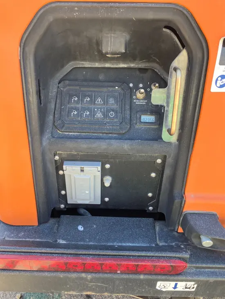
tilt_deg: -35.3
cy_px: 150
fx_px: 243
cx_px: 112
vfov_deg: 63.4
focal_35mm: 28
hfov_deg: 49.8
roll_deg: -0.3
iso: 40
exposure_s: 1/161
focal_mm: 3.99
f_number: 1.8
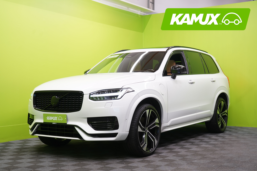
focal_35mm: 48
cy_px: 86
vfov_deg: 28.1
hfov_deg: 41.1
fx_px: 343
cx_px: 128
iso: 400
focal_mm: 48
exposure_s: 1/30
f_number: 5
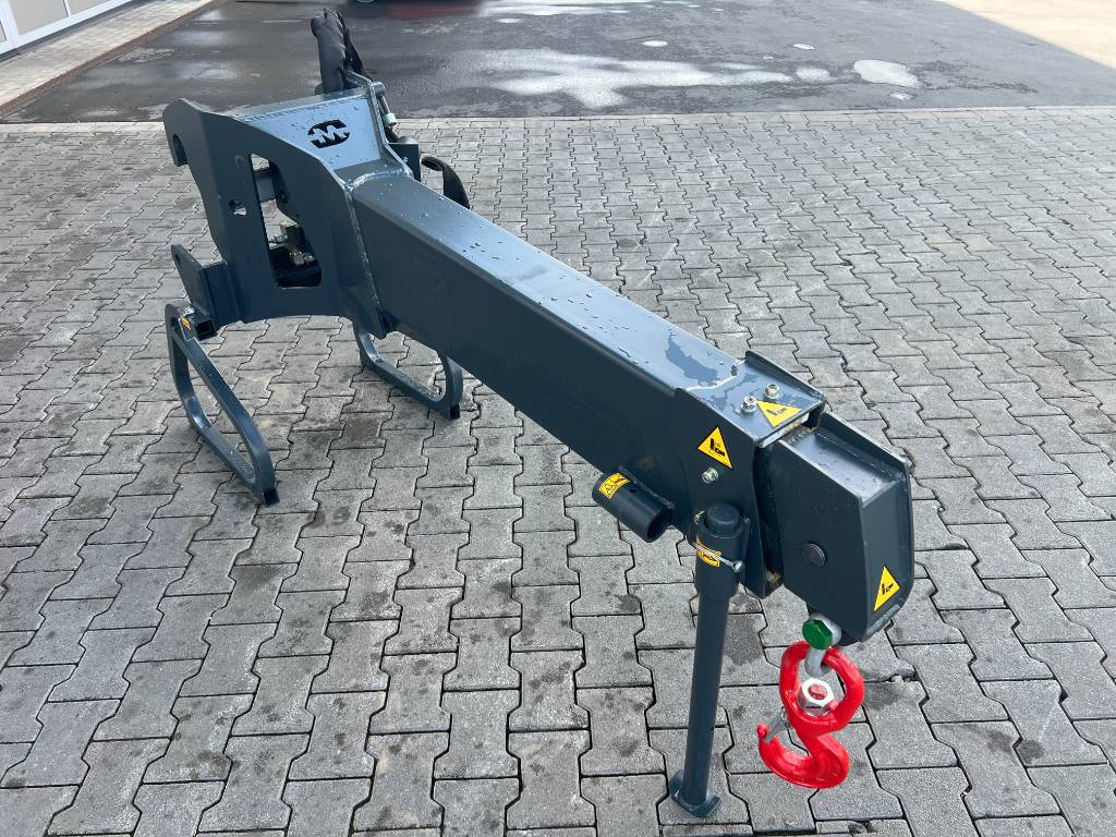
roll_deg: +0.2
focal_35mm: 26
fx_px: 838
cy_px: 418
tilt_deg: -33.9
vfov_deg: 53.1
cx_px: 558
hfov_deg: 67.3
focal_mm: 5.7
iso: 50
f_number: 1.5
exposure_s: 1/621
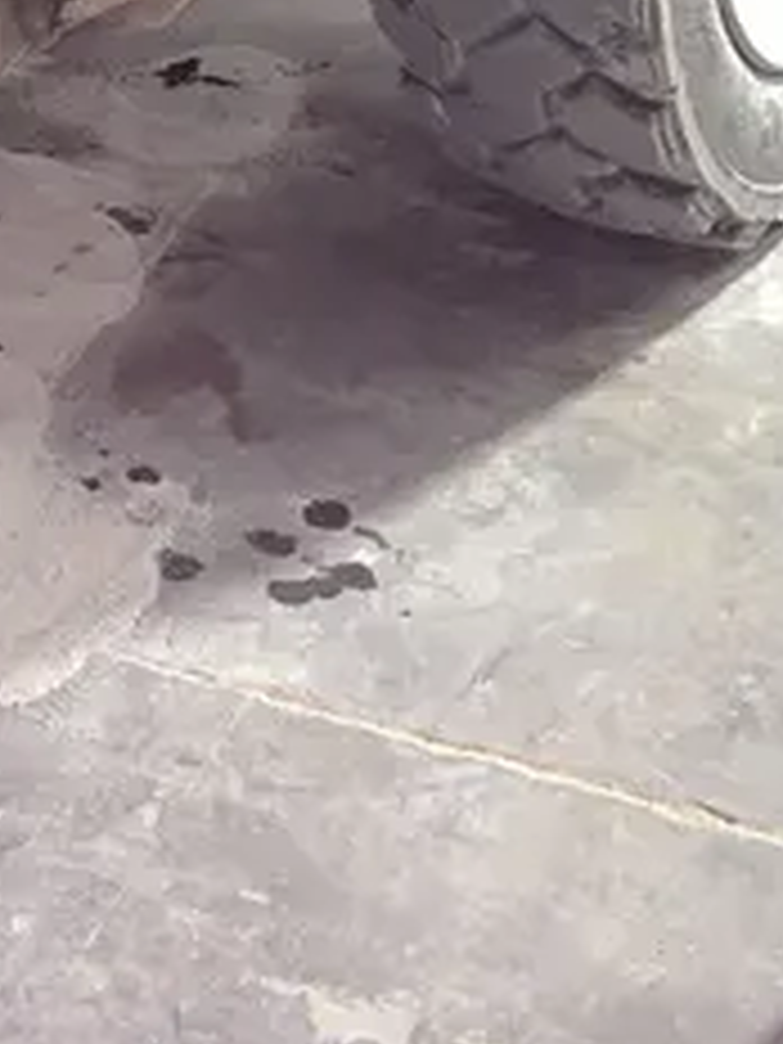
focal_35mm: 82
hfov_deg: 17.5
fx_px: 2473
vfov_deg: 20.0
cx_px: -22
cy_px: -596
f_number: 1.6
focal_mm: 4.2
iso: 100
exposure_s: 1/8
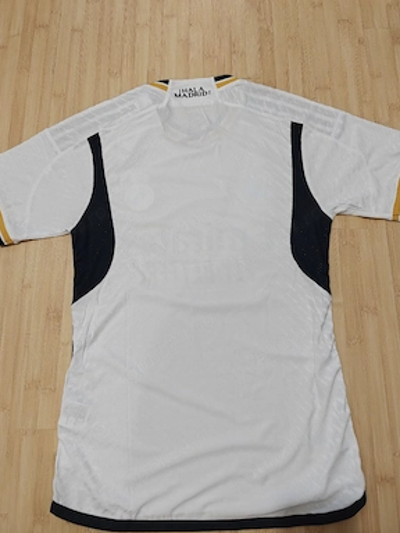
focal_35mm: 24
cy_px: 256
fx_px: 369
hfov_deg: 56.9
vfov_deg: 71.5
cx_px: 197
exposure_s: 1/100
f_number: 1.6
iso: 800
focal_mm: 6.06
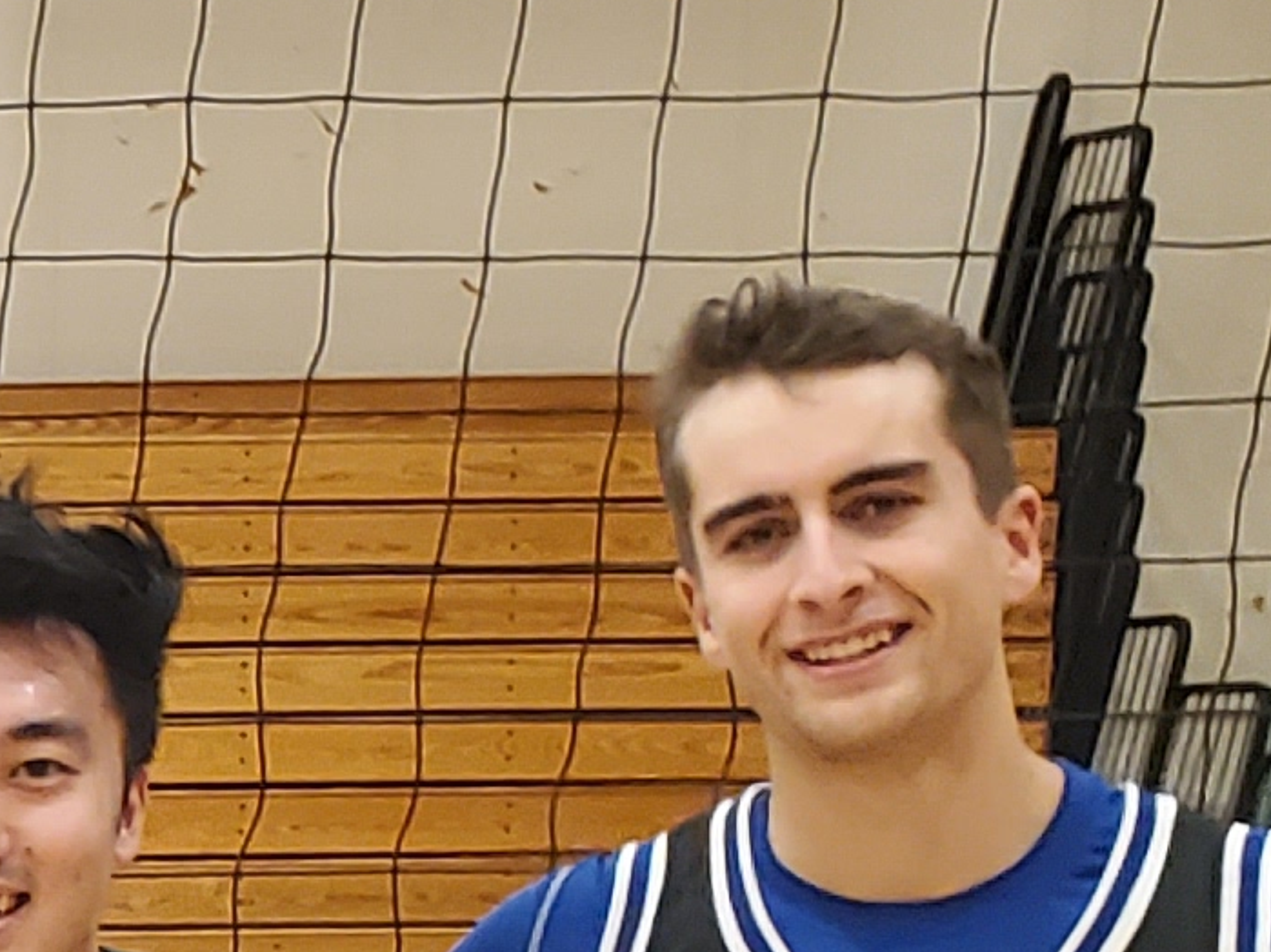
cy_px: 1557
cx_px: -1606
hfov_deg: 11.3
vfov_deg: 9.5
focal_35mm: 150
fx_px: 5507
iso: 320
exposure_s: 1/39
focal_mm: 4.3
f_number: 2.4
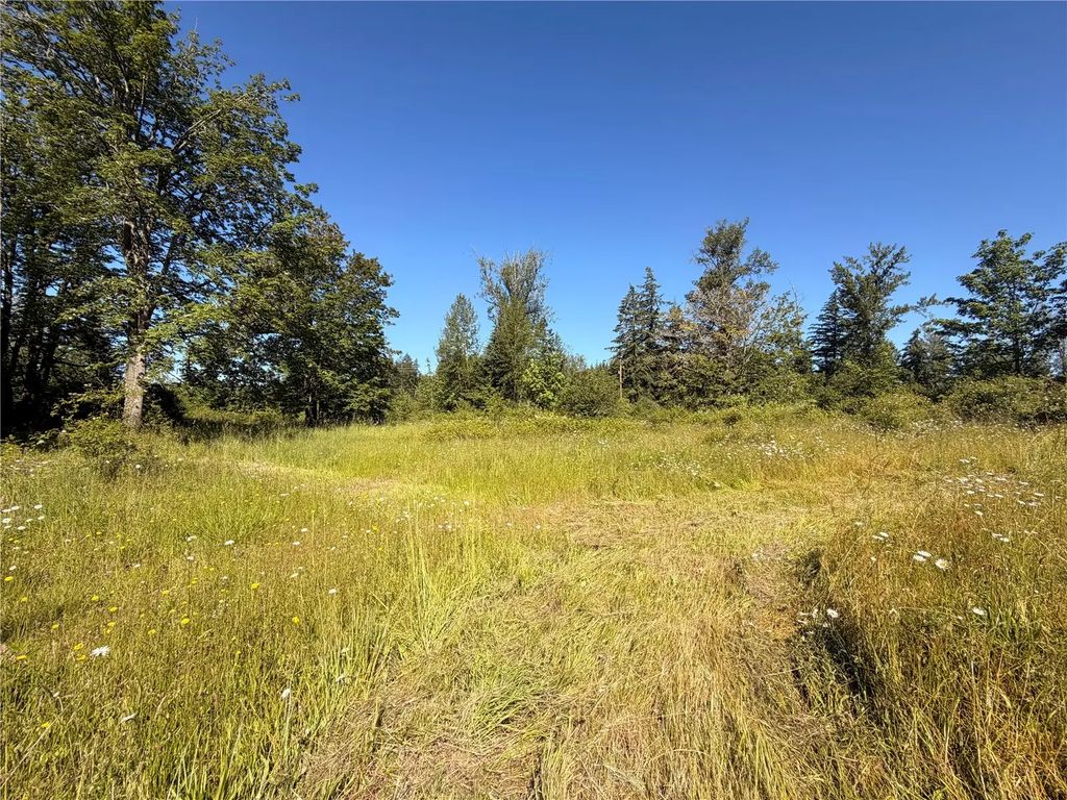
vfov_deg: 85.7
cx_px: 534
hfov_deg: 102.1
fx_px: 432
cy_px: 400
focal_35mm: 14
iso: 32
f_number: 2.2
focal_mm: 2.22
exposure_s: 1/770
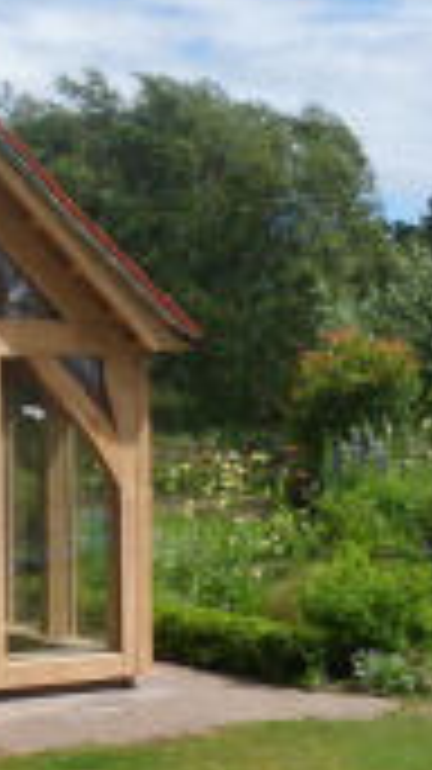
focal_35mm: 85
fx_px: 1734
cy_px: 432
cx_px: 9
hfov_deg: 14.0
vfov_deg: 25.0
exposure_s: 1/180
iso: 80
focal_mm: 4.9
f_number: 9.4
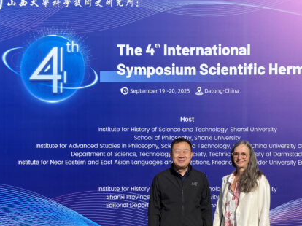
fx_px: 453
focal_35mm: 52
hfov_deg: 36.5
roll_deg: +0.0
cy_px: 160
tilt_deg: +0.9
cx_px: 201
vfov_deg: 27.7
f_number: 1.8
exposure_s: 1/2114
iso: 32
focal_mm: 3.99
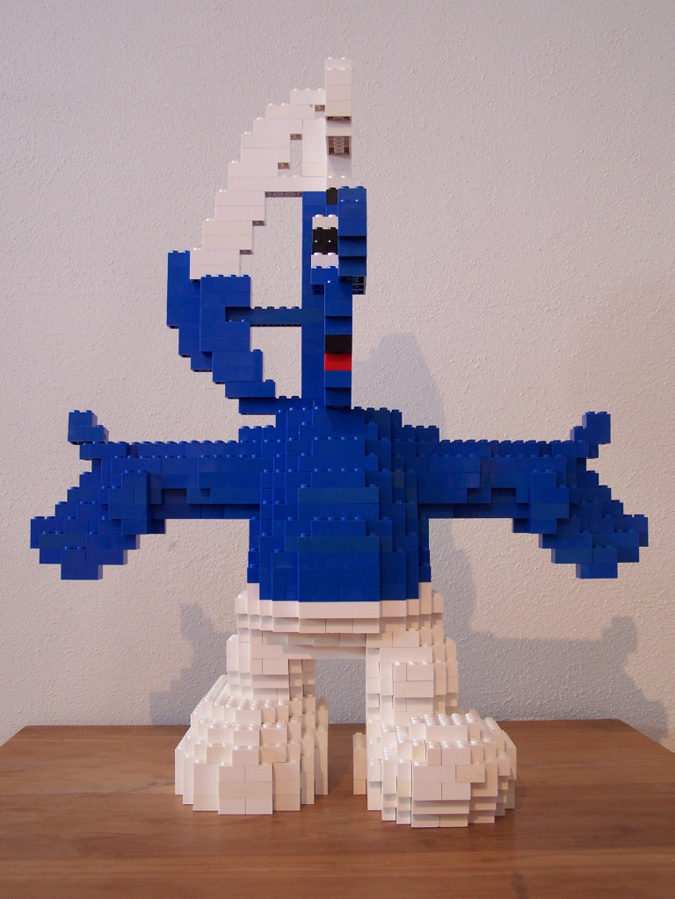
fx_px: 1248
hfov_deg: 30.3
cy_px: 450
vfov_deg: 39.7
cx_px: 338
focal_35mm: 48
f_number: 3
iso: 80
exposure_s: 1/4
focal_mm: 8
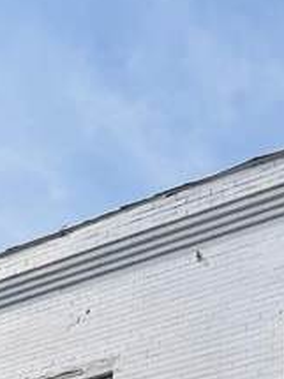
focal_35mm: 58
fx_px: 635
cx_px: 231
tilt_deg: +17.7
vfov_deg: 21.2
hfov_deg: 24.8
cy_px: 693
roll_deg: -0.1
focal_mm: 1.57
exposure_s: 1/1575
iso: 32
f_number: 1.8
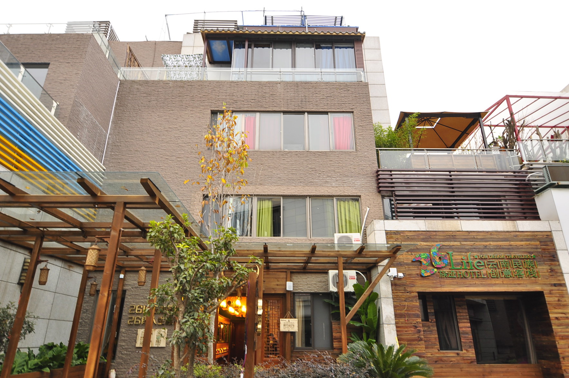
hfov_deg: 77.4
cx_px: 284
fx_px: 355
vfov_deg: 56.0
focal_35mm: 22
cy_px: 189
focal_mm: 15
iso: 200
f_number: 2.8
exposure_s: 1/20
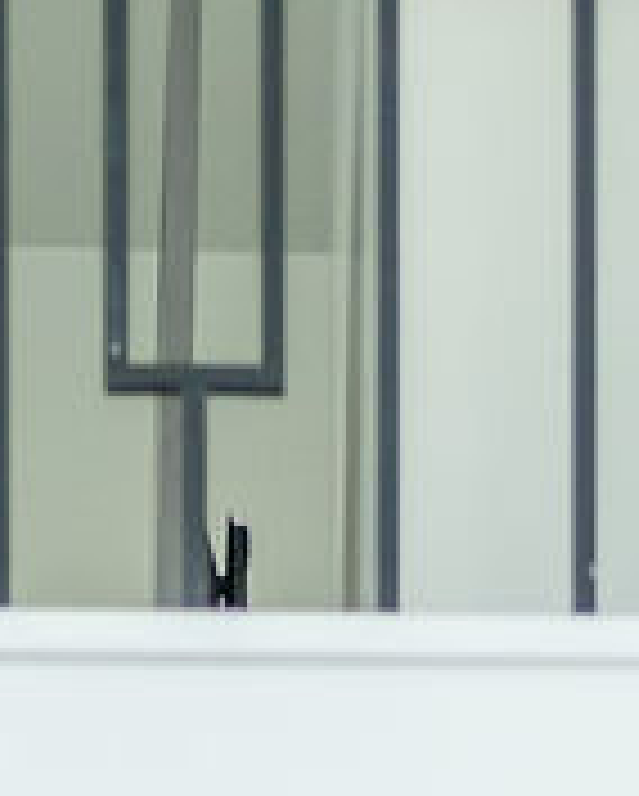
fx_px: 6726
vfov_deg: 5.7
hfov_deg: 5.4
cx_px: 468
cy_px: 3395
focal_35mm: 285
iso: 320
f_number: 3.5
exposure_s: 1/250
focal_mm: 35
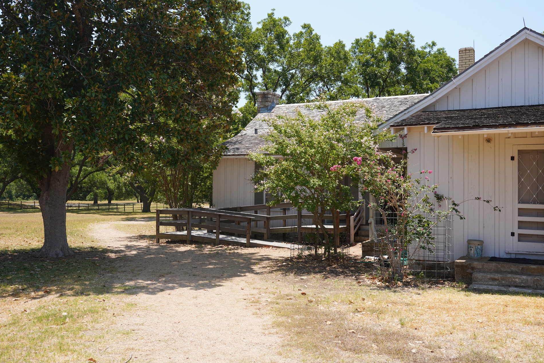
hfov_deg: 51.9
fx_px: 559
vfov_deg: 35.9
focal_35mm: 37
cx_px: 282
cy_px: 176
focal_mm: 35
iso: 100
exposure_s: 1/100
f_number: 11
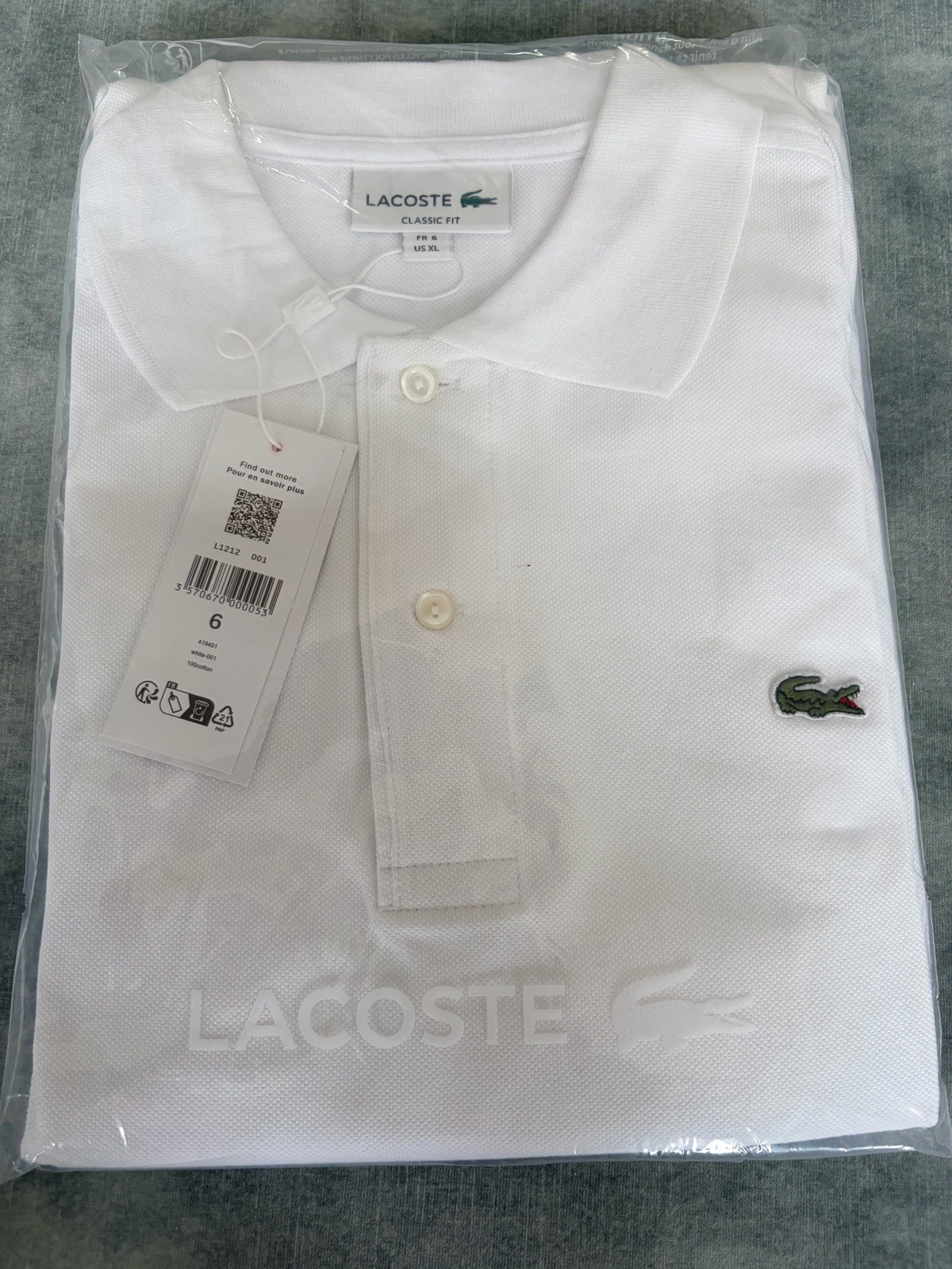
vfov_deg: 67.3
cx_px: 476
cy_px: 634
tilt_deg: -77.6
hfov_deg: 53.1
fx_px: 953
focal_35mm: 26
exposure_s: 1/122
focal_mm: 5.96
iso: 100
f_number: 1.6
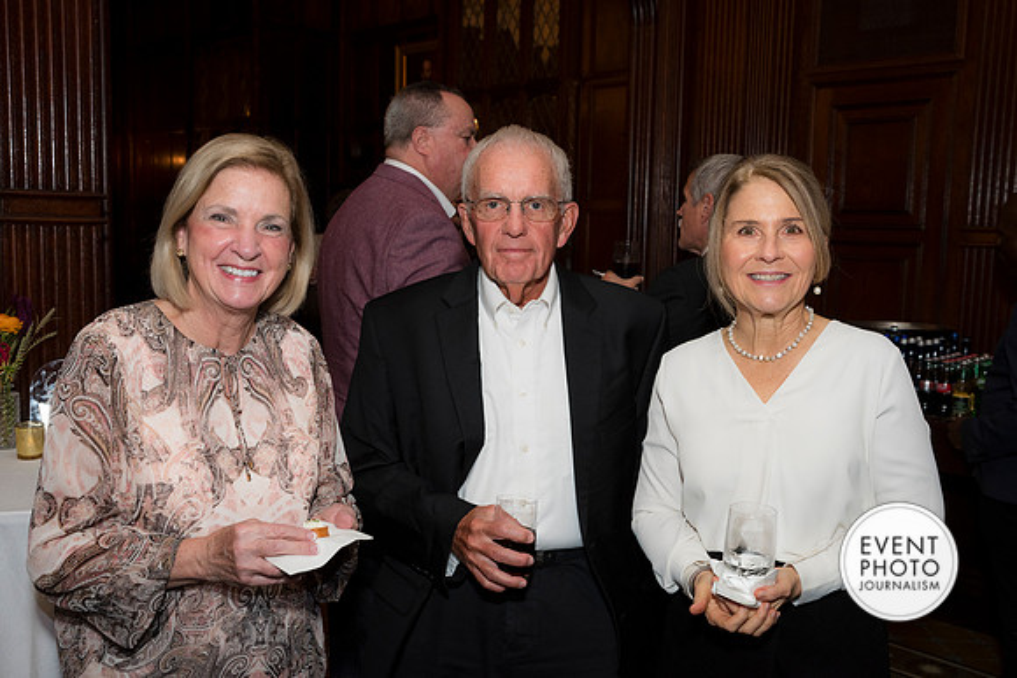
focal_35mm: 36
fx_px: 1017
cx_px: 508
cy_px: 339
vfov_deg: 36.9
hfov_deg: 53.1
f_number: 5.6
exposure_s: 1/125
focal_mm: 36
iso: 800
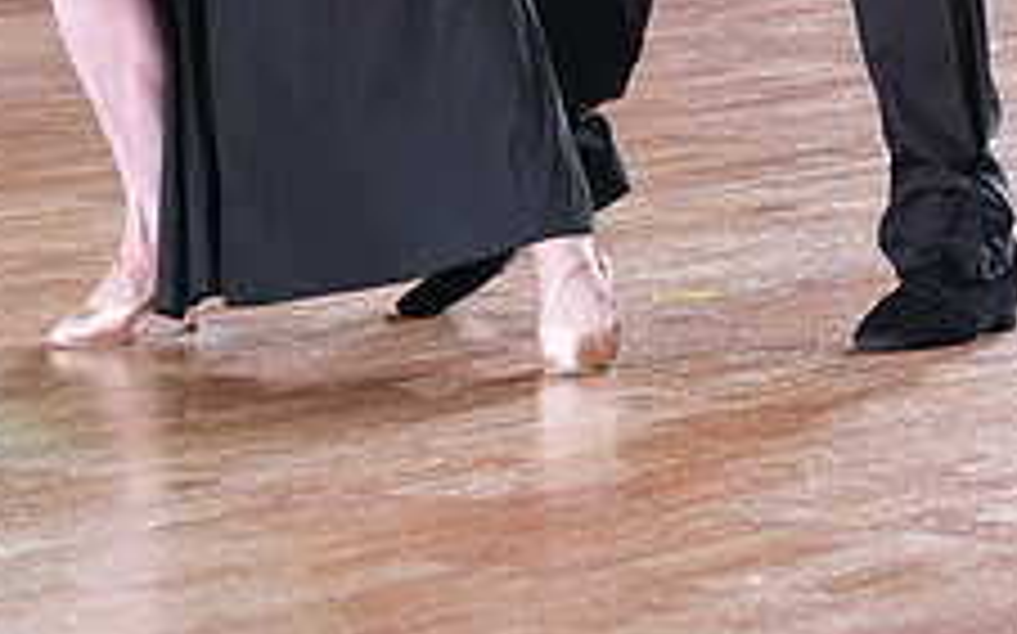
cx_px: 479
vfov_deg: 4.2
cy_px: -504
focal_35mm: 312
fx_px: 8643
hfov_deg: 6.7
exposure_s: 1/400
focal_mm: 119
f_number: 5
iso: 6400
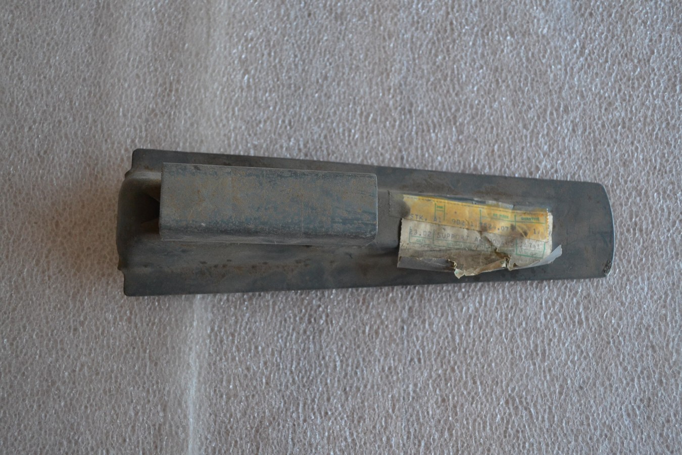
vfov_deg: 36.9
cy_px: 228
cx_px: 341
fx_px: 682
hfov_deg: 53.1
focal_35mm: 36
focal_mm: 24
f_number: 4
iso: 1400
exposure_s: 1/60
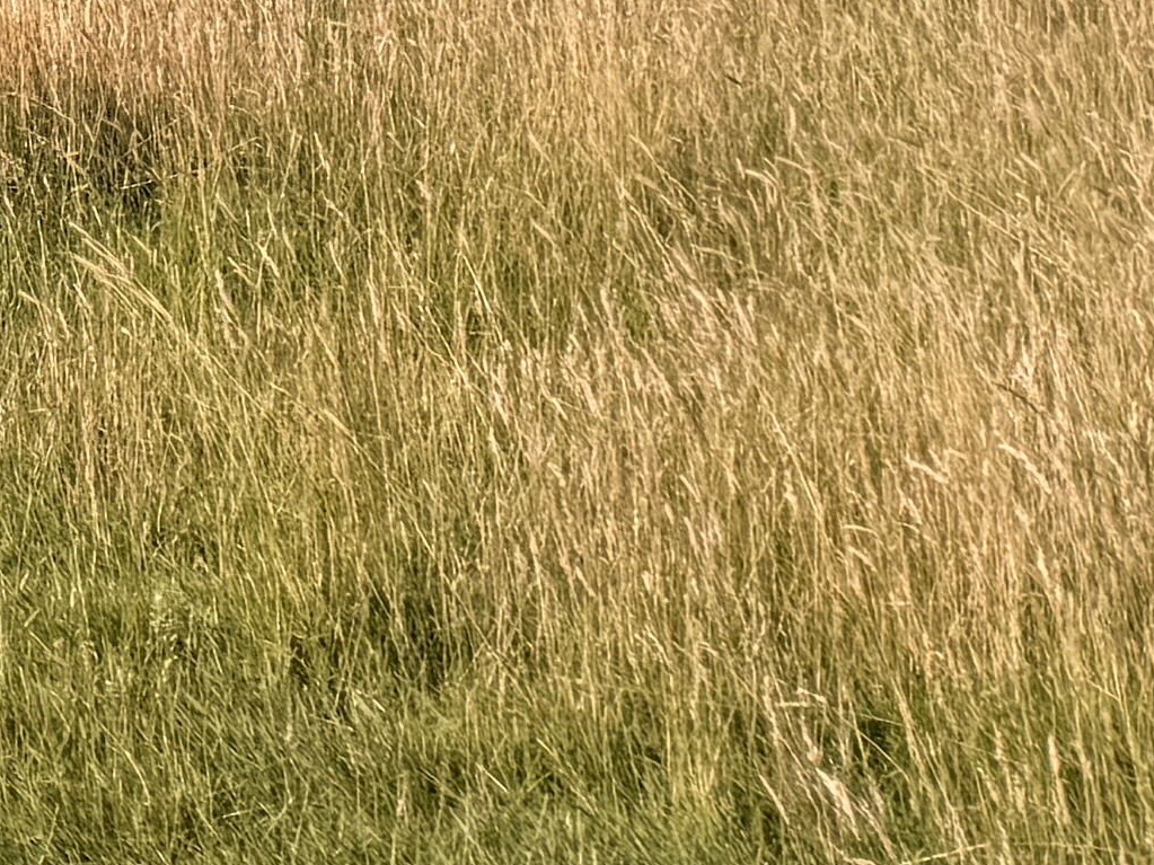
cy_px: -753
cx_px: -1730
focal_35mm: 134
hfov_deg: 11.7
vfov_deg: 10.3
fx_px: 4467
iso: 80
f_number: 1.78
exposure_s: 1/6173
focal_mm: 6.76
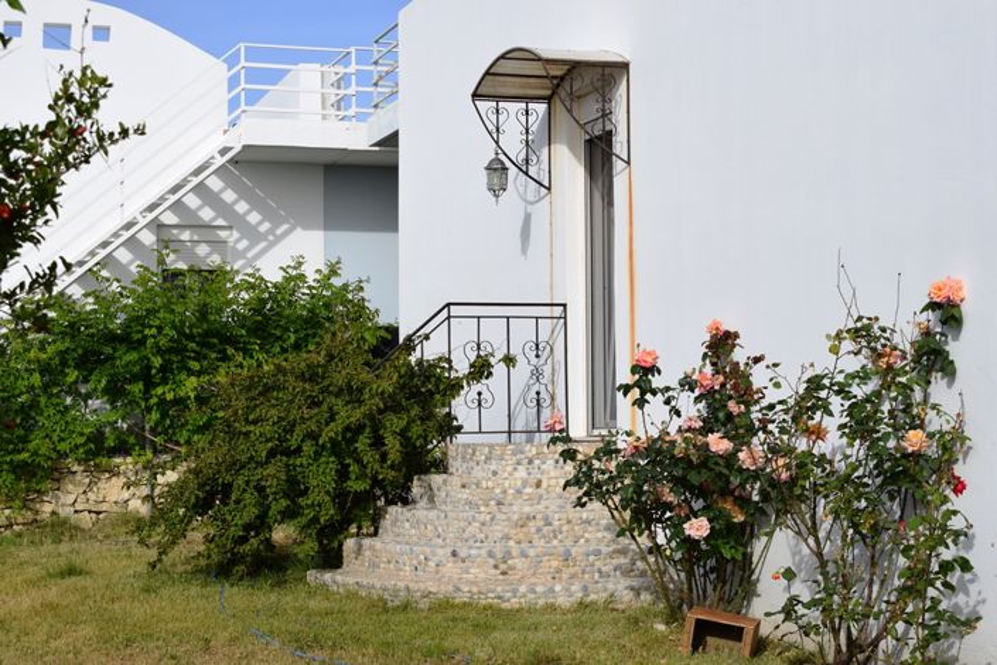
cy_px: 332
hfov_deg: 29.9
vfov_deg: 20.2
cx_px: 498
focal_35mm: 68
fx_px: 1869
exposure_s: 1/400
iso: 200
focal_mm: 45
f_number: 10
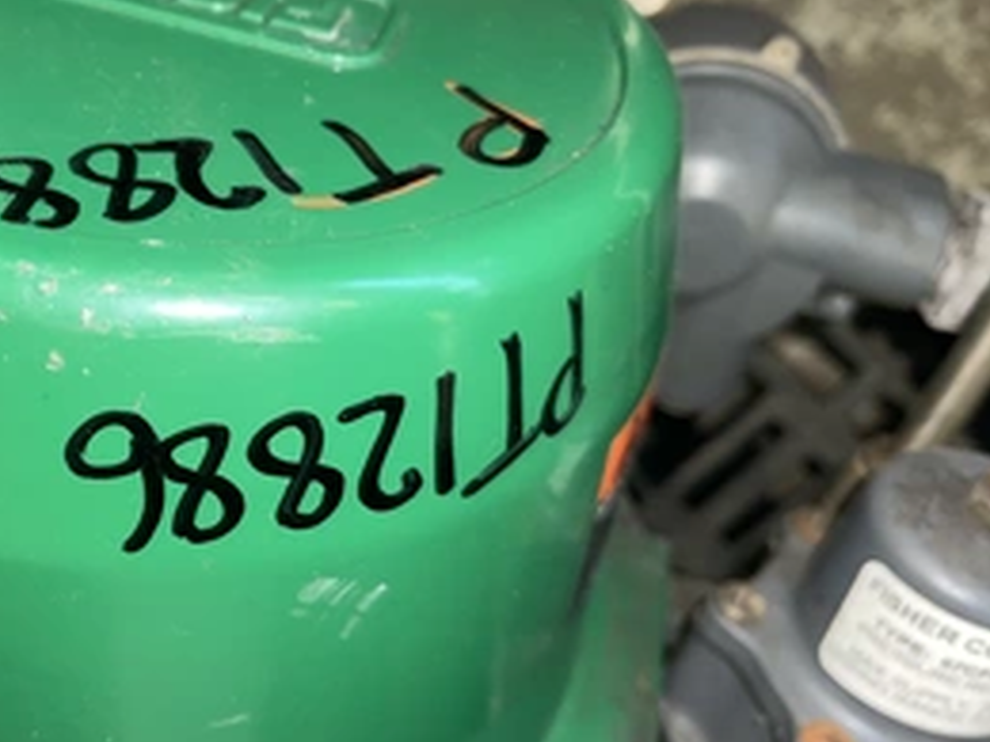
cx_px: 324
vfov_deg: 36.0
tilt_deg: -69.3
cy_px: 384
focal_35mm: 40
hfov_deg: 46.0
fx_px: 1144
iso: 64
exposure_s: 1/15
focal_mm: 5.1
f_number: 1.6
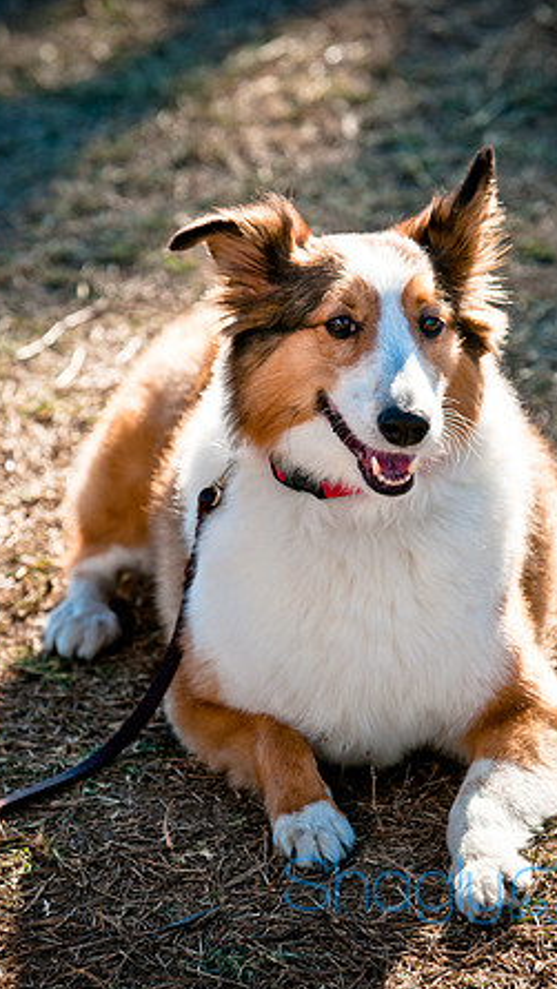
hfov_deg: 5.3
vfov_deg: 9.4
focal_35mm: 230
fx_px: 6024
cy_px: 497
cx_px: 303
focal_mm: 145
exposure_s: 1/640
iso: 200
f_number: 5
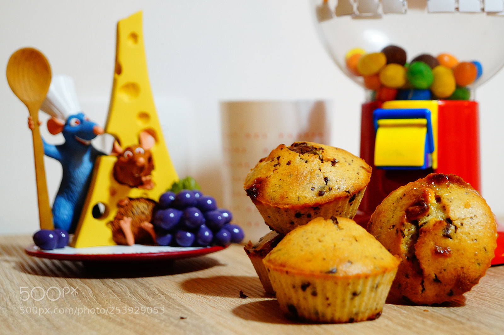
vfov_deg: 16.5
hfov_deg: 24.6
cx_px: 252
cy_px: 168
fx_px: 1154
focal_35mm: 82
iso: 800
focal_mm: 55
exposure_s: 1/13
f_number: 5.6
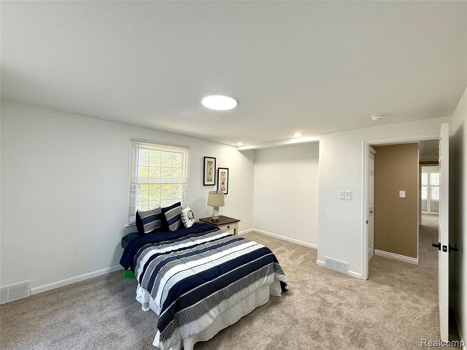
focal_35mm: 14
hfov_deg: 102.1
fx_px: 189
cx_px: 234
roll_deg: -1.6
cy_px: 175
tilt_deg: +1.4
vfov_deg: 85.7
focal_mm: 2.22
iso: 160
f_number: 2.2
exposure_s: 1/120
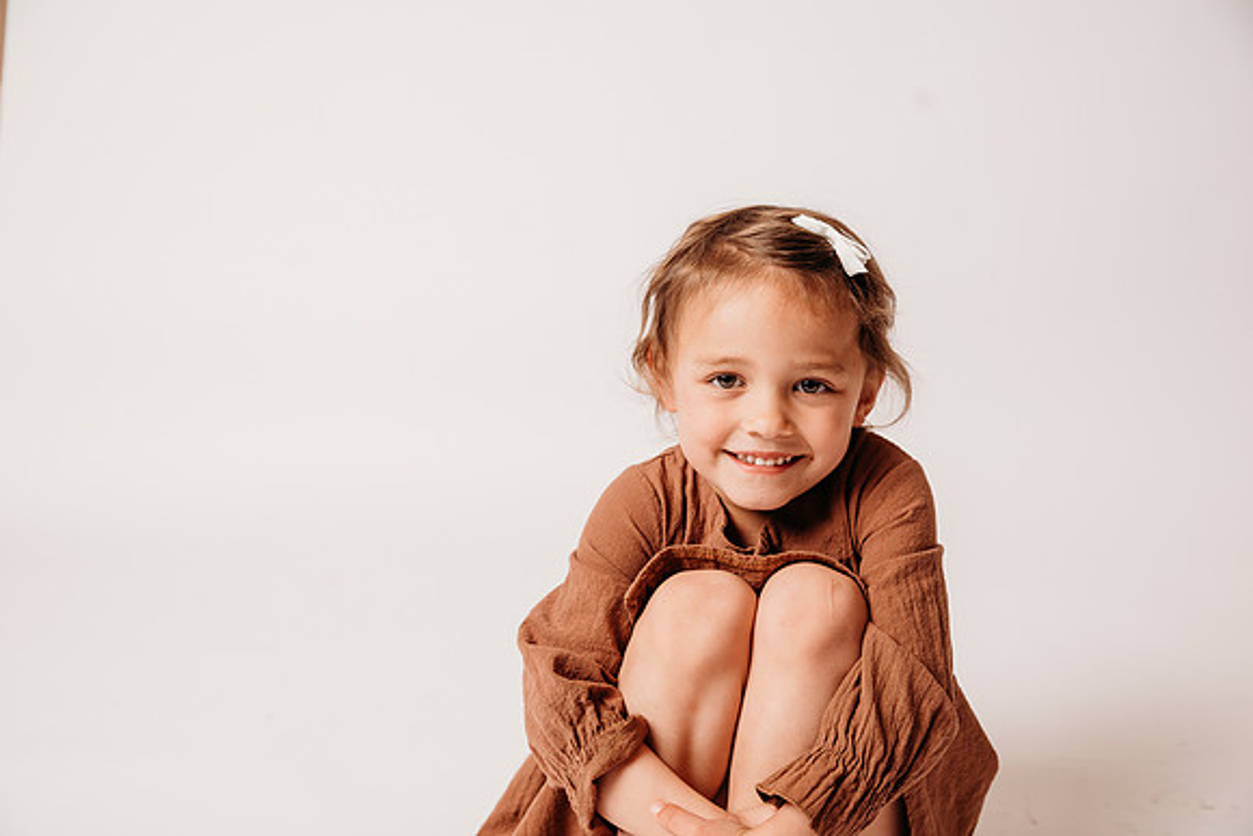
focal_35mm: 44
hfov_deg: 44.5
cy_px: 418
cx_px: 626
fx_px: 1532
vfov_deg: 30.5
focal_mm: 44
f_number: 5
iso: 100
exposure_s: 1/200
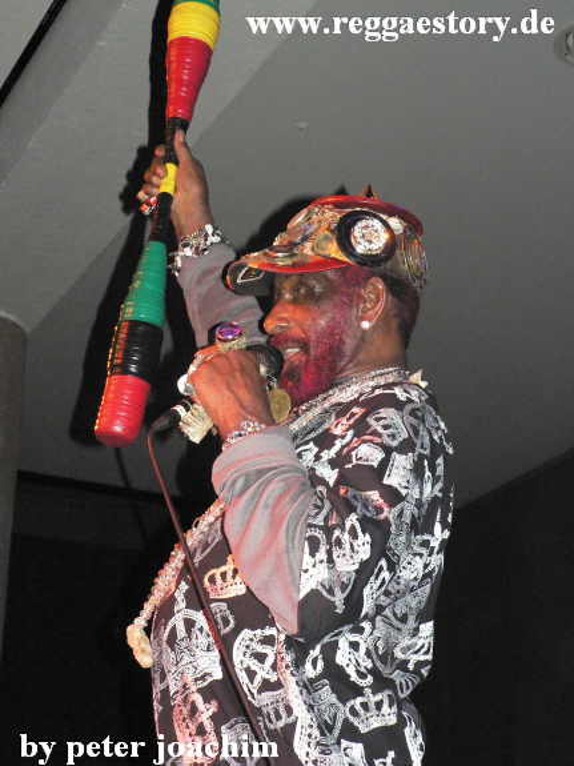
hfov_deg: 20.4
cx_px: 287
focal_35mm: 72
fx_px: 1592
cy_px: 383
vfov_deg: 27.0
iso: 400
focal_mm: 12.4
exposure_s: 1/60
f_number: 3.2
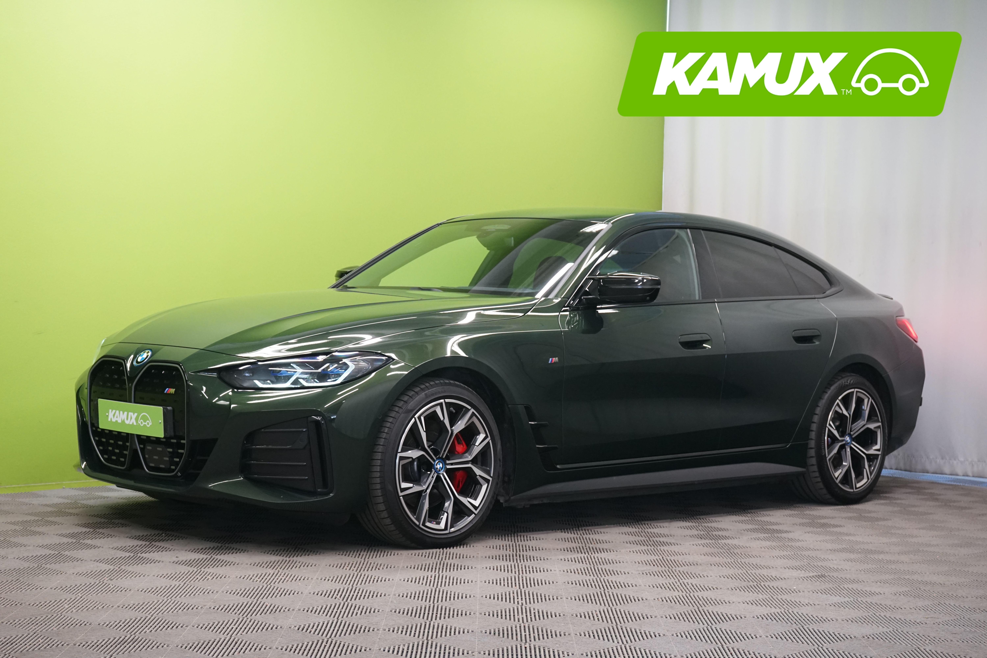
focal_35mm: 60
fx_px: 1645
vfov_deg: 22.6
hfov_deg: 33.4
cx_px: 494
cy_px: 329
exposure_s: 1/25
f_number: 7.1
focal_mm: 60
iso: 2000
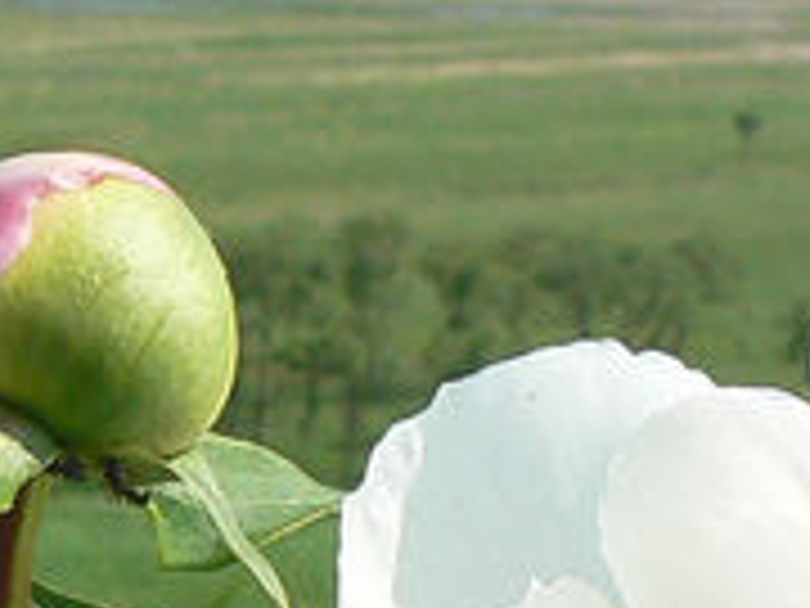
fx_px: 4212
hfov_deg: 10.9
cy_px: 1002
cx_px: 40
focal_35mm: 180
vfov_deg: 8.0
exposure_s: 1/500
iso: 80
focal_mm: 6
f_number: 5.6
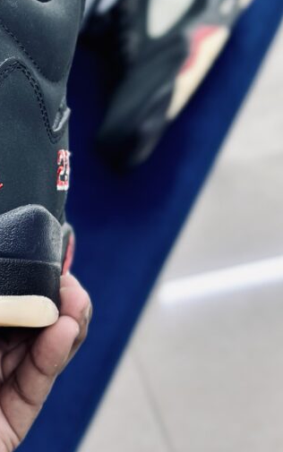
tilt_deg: -54.9
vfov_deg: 21.9
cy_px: 111
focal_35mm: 94
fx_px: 1159
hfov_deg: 13.6
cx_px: -27
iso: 125
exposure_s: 1/100
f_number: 1.78
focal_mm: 6.86
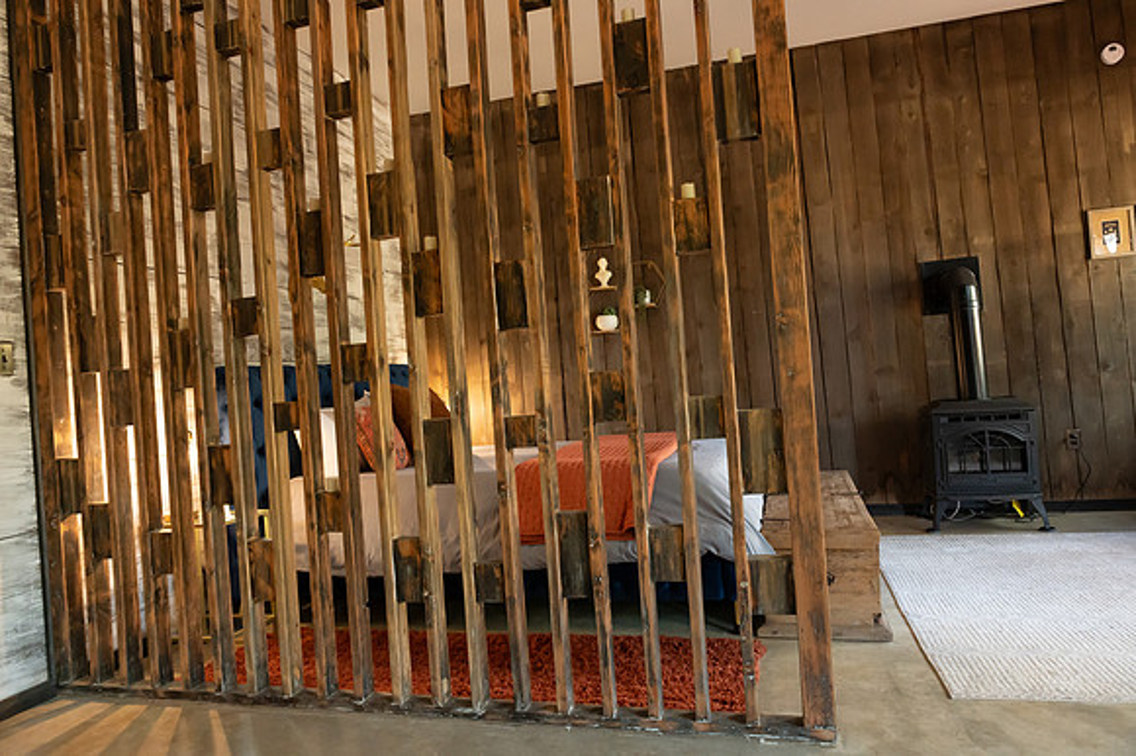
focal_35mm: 24
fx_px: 757
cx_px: 568
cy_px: 378
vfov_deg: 53.1
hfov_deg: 73.8
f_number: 5
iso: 6400
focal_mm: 24
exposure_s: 1/80
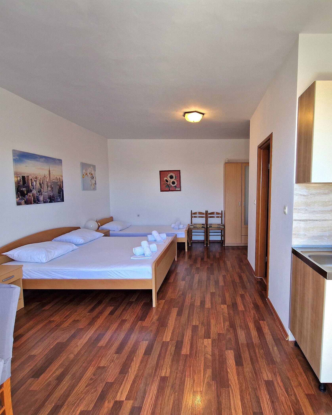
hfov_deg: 75.4
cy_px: 208
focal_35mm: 17
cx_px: 211
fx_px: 209
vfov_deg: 89.6
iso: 80
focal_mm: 2.2
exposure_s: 1/50
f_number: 2.2
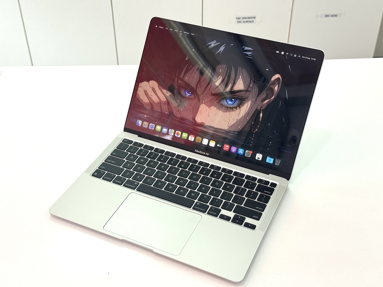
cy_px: 144
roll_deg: +1.1
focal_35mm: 48
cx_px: 192
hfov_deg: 39.7
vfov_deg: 30.3
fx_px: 531
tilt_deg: -38.4
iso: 64
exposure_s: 1/173
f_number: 1.78
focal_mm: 6.76
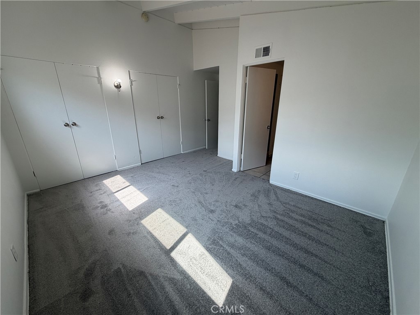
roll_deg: +0.7
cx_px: 210
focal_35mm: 14
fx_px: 170
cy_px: 158
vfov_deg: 85.7
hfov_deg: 102.1
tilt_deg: -18.2
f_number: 2.2
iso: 50
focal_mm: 2.22
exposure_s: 1/138
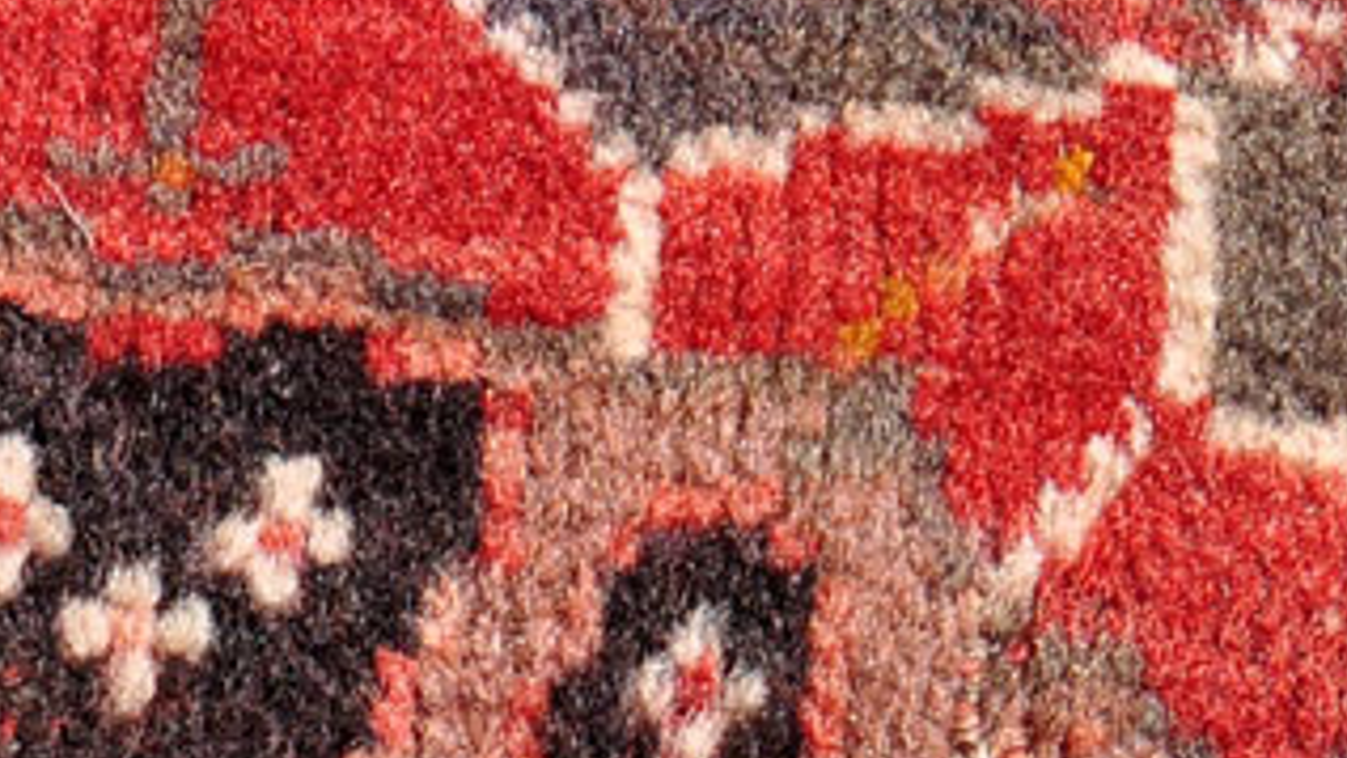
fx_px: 13586
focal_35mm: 380
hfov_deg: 5.7
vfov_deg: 3.2
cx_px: 0
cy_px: 1563
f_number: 10
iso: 200
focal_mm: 55
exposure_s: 1/400
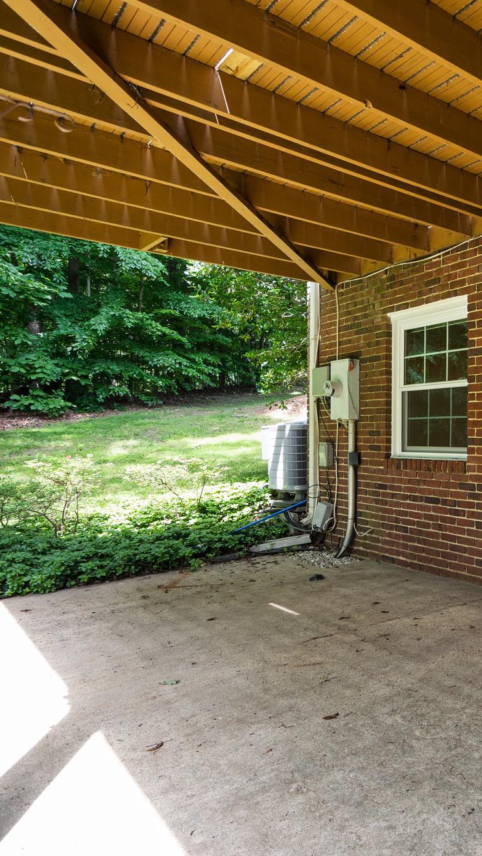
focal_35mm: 26
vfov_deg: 71.9
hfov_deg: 37.1
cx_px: 534
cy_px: 430
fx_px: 590
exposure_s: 1/100
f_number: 4
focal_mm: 16
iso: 320
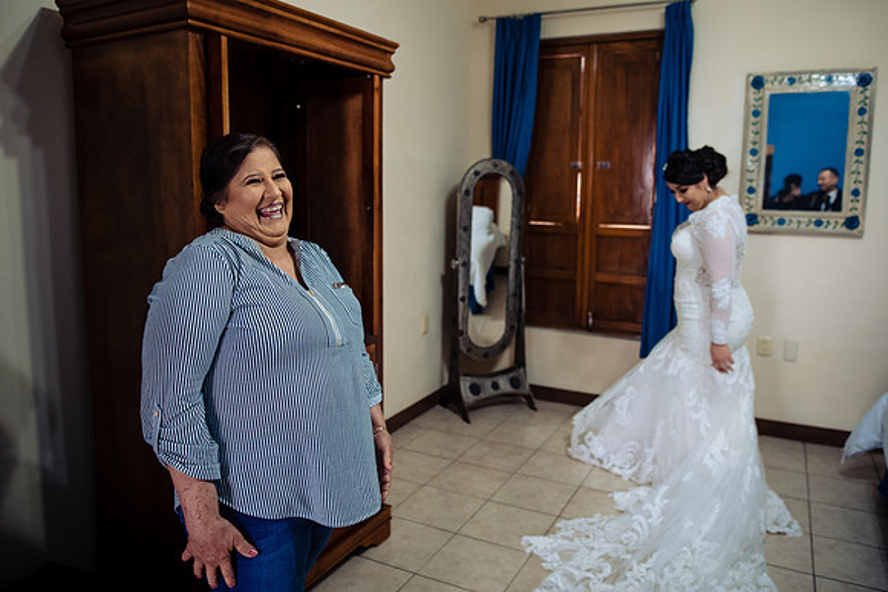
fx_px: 648
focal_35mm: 26
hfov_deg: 68.8
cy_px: 268
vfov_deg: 49.1
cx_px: 444
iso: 1250
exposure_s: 1/100
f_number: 2.5
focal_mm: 24
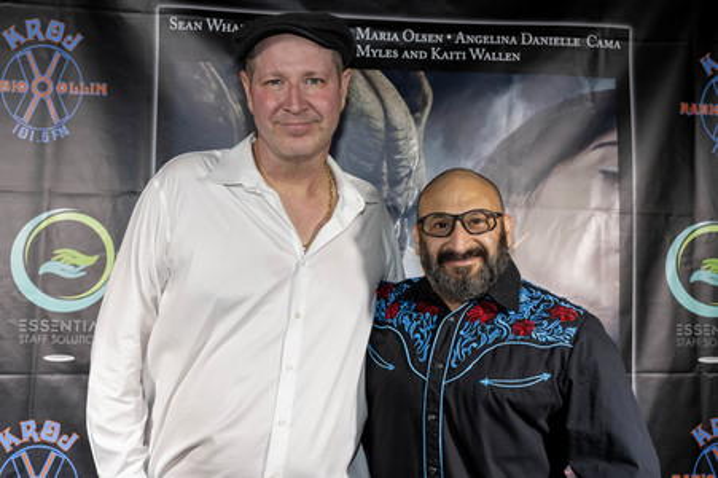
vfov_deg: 32.6
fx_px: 817
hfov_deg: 47.4
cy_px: 239
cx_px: 359
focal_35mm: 41
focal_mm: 41
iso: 800
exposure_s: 1/200
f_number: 5.6
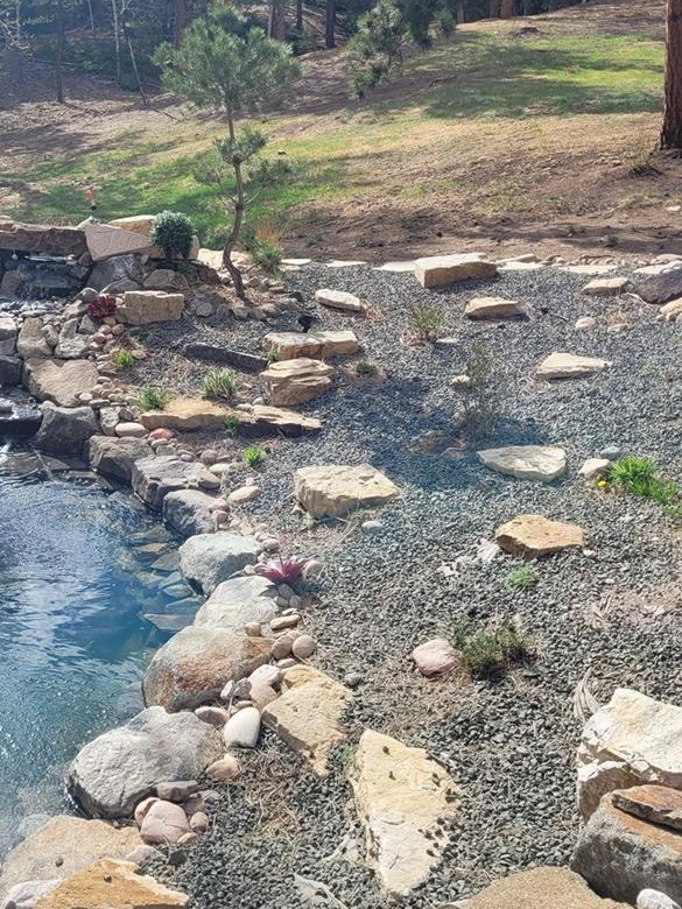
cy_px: 340
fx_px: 1051
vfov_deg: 46.4
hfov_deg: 35.5
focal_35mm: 40
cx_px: 208
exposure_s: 1/1824
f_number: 1.8
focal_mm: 5.4
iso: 40
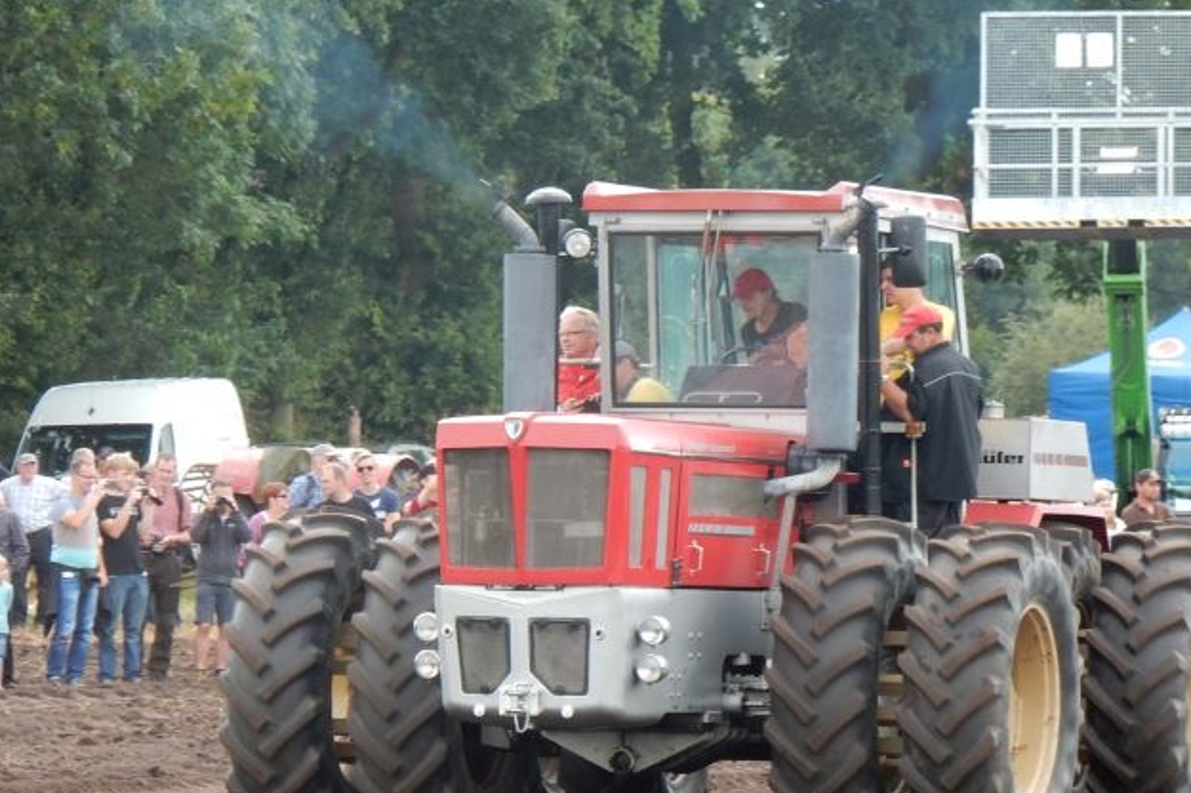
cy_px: 520
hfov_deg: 5.7
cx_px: 688
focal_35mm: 361
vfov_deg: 3.8
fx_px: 11936
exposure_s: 1/60
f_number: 6.3
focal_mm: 48.4
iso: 125
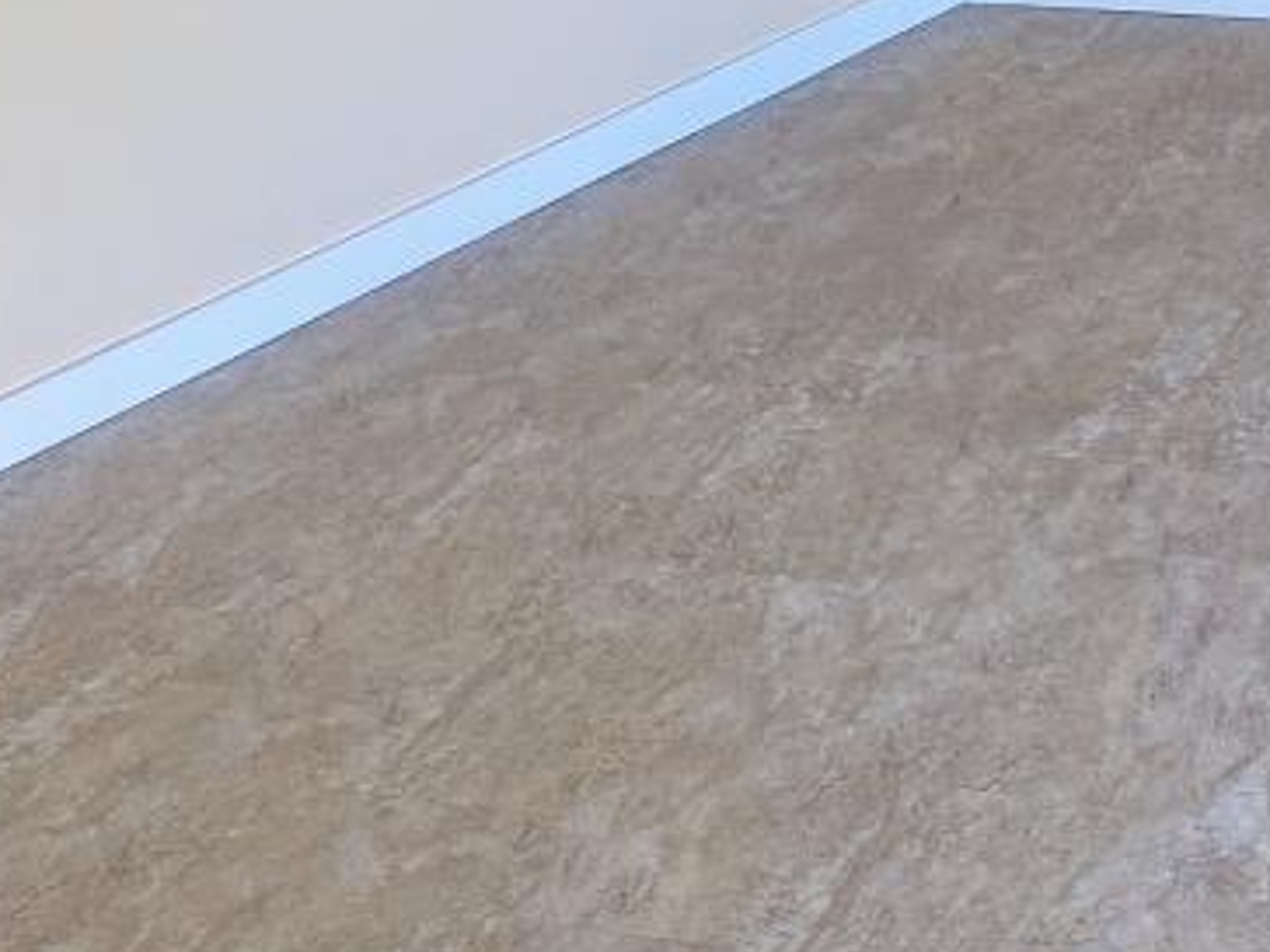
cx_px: 1622
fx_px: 3632
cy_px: -389
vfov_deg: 14.2
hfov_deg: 18.5
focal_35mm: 99
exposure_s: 1/60
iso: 200
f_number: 1.78
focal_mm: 6.76
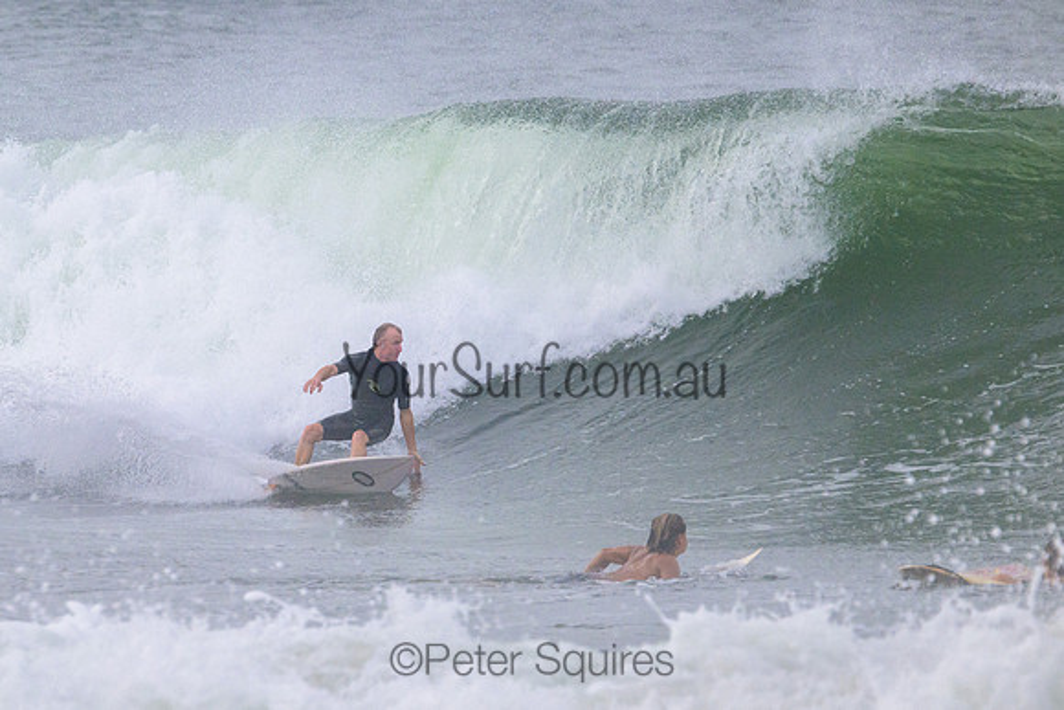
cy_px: 348
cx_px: 396
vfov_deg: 2.0
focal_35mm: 679
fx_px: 20058
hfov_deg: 3.0
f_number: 11
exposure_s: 1/3200
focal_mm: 540
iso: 1800
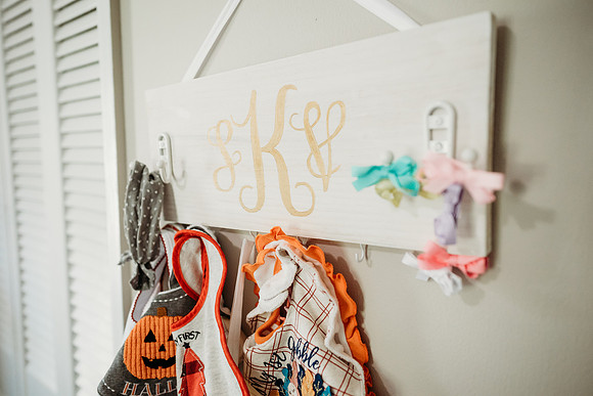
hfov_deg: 73.7
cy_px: 198
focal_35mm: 24
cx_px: 296
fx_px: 395
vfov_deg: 53.2
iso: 1600
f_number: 2.5
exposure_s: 1/200
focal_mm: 24
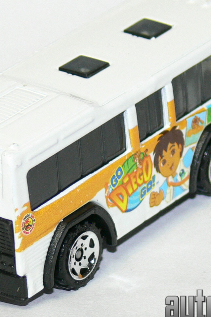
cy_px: 135
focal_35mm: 287
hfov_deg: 4.8
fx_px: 2523
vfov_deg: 7.2
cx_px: 89
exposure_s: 1/30
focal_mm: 21.9
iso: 100
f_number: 3.2
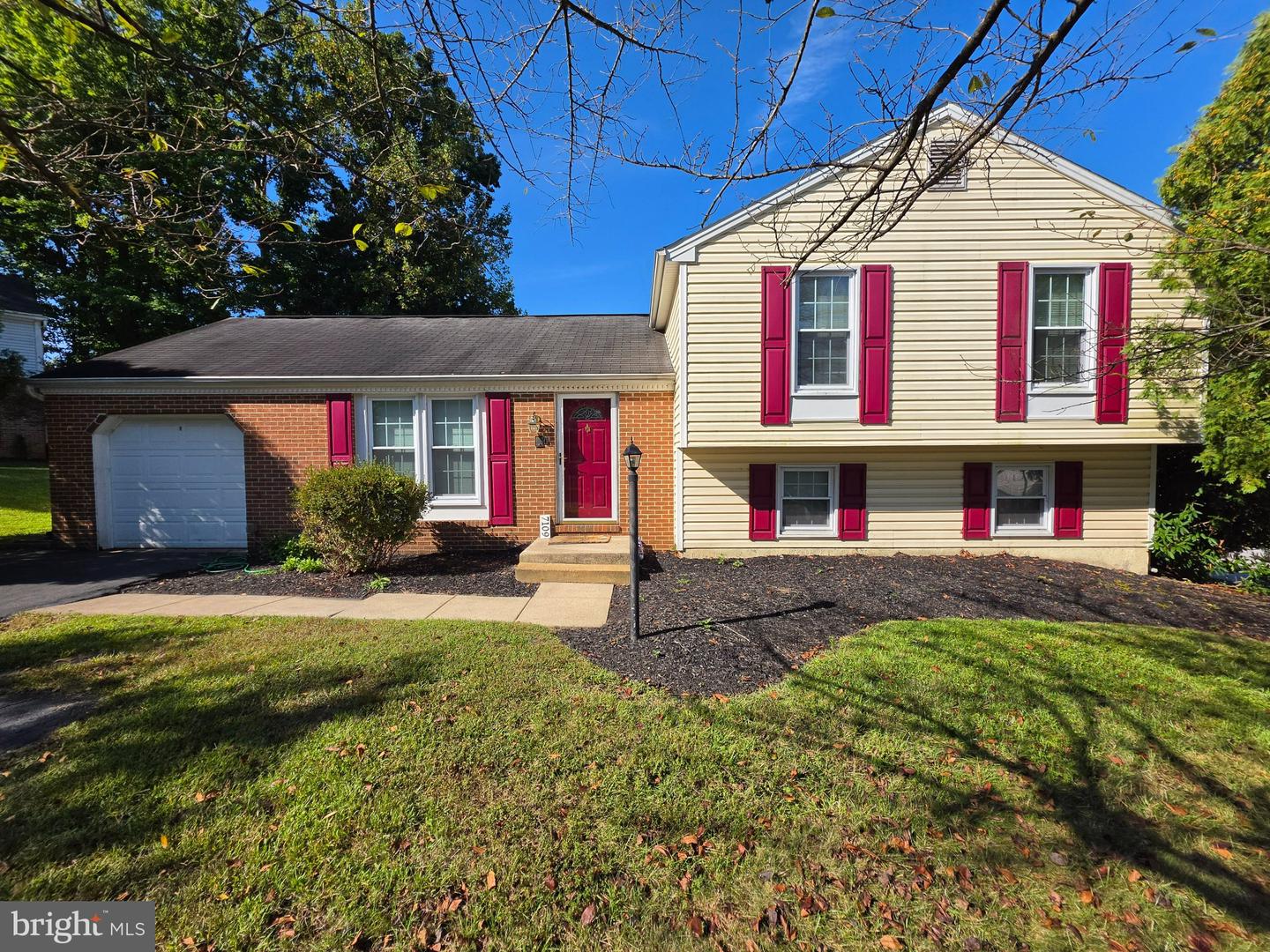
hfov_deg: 106.2
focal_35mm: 13
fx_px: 477
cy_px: 476
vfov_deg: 89.9
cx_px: 635
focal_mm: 2.2
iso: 40
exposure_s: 1/2000
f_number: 1.9
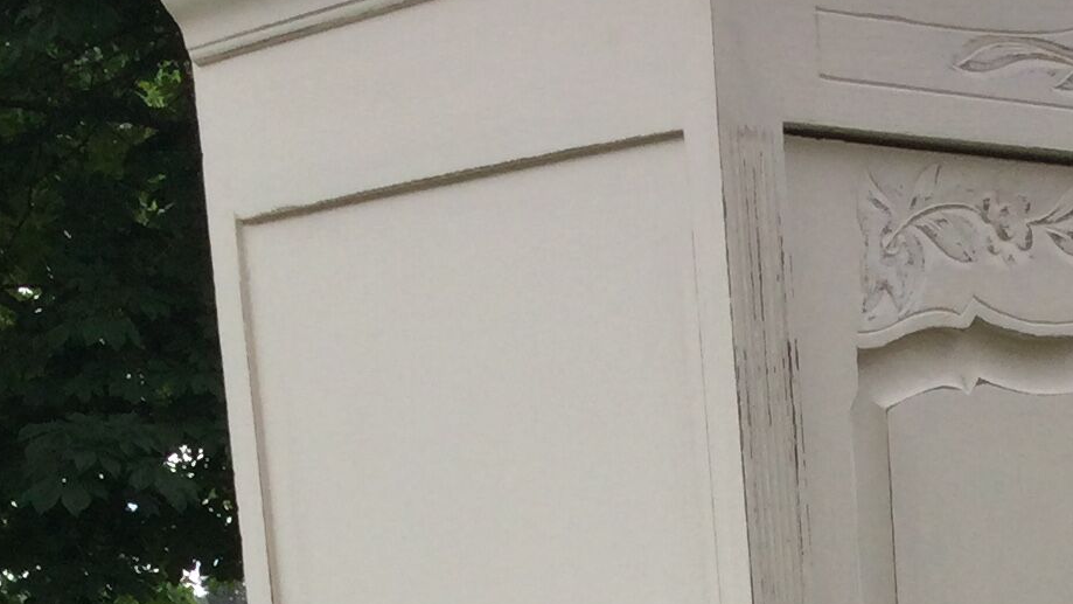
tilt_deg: -12.9
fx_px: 3414
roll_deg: -0.6
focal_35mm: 120
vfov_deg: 9.2
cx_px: 953
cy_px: 1387
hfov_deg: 17.6
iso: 25
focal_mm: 3.3
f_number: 2.4
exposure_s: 1/326
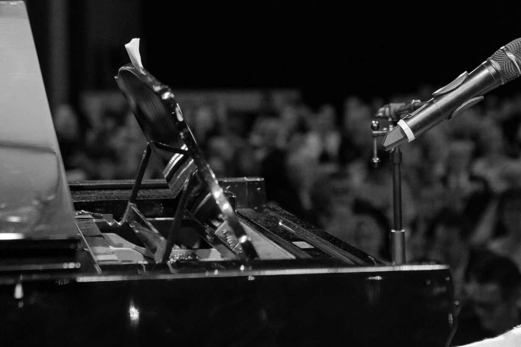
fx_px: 2113
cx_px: 489
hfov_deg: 13.9
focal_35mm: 146
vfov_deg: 9.4
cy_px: 105
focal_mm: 70
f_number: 3.2
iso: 3200
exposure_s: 1/100
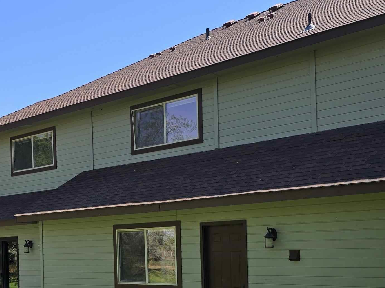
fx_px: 567
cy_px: 239
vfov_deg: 27.9
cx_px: 147
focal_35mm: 51
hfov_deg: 37.3
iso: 12
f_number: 1.7
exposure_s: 1/405
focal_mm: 6.3
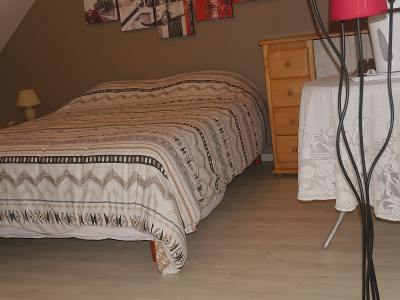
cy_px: 150
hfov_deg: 39.7
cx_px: 200
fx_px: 555
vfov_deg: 30.3
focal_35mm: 48
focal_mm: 24
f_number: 5.2
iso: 800
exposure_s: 1/60
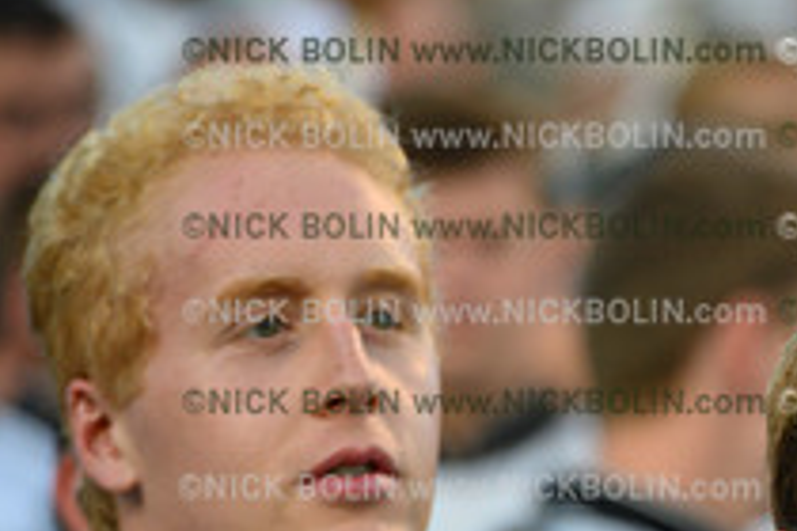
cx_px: 1066
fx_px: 12242
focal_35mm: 553
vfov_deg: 2.5
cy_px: 666
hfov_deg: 3.7
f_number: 4
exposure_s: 1/125
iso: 160
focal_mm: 200
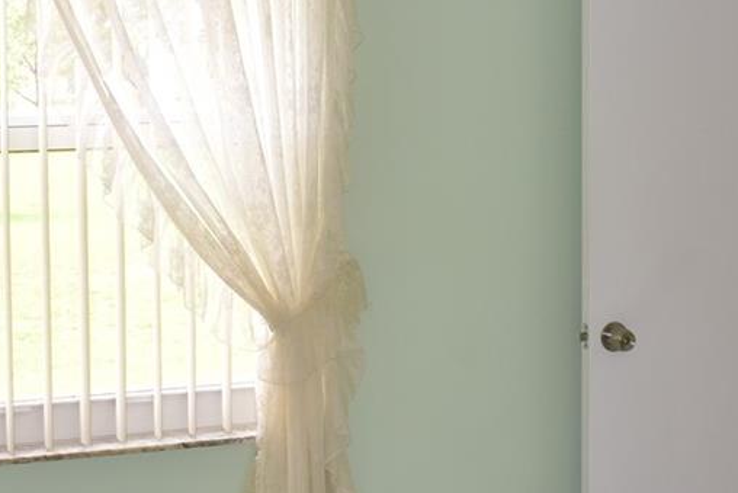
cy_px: 144
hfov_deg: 23.9
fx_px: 1743
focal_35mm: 85
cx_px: 395
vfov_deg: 16.0
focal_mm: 18
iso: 220
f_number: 3.5
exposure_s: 1/60
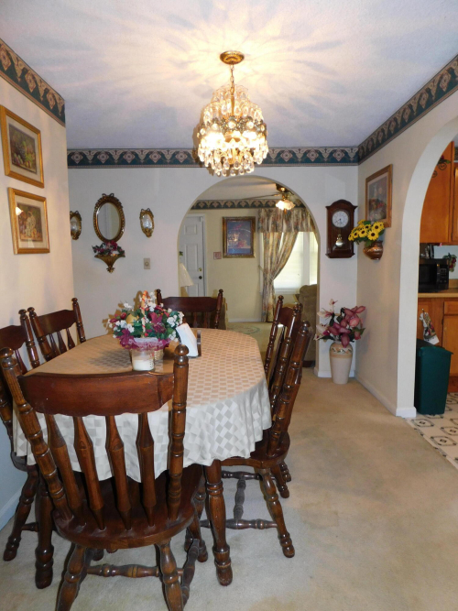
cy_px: 306
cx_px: 229
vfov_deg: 73.9
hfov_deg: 58.9
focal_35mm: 23
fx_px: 406
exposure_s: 1/30
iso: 200
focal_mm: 4
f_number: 3
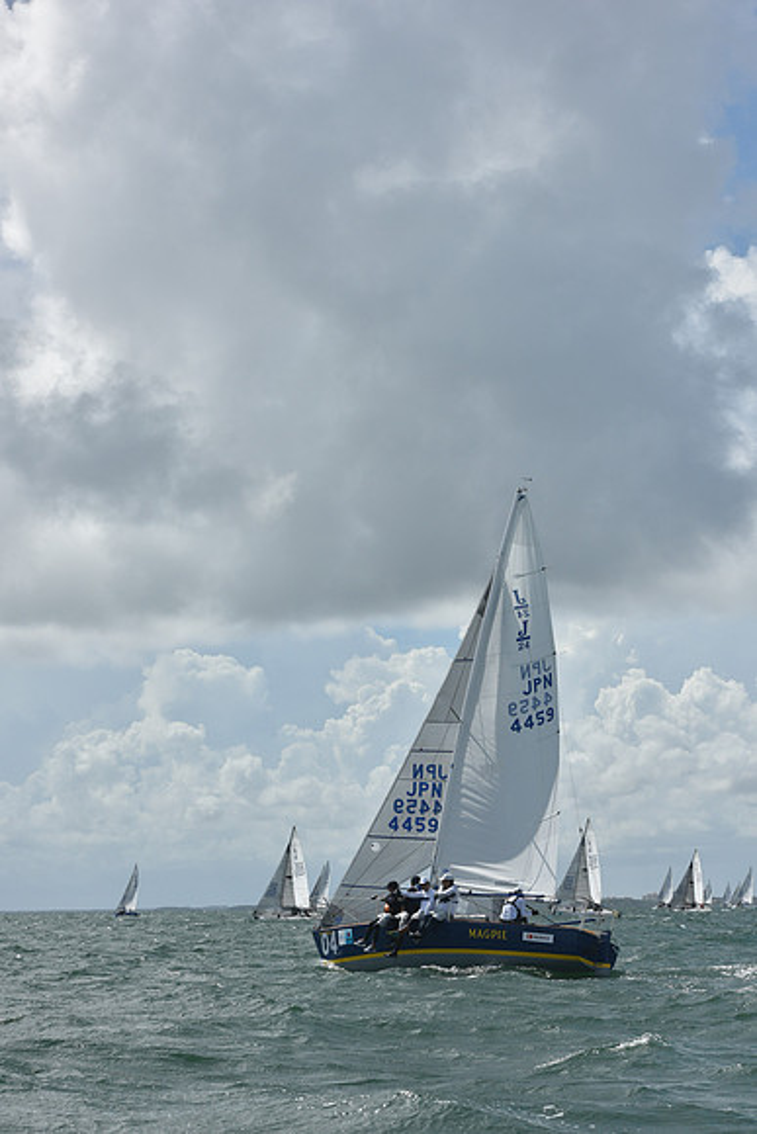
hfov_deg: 16.7
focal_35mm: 82
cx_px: 378
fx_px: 2585
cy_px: 567
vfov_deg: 24.8
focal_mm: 82
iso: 250
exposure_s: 1/1600
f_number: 9
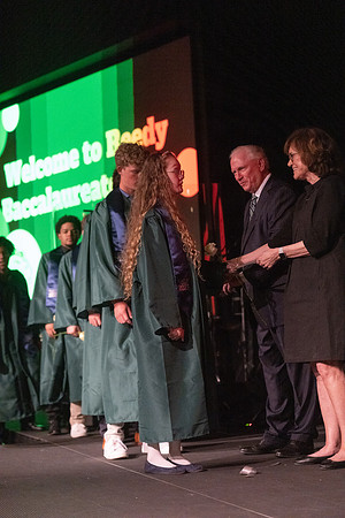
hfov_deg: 17.1
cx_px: 172
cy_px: 259
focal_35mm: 80
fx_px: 1150
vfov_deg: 25.4
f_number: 2.8
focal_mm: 80
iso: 16000
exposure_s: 1/1000
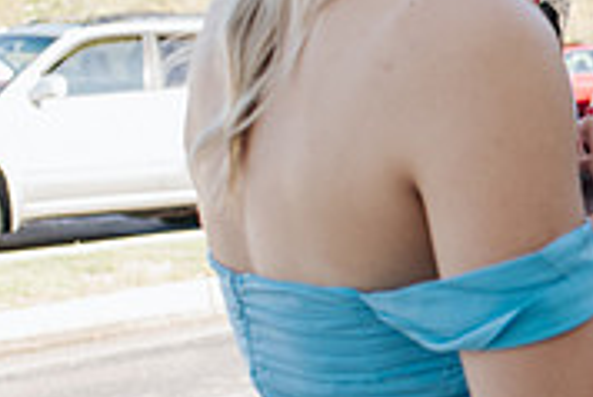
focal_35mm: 114
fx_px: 1879
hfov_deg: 16.3
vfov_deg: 12.0
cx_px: 896
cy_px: 183
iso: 320
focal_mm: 35
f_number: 3.5
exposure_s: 1/400
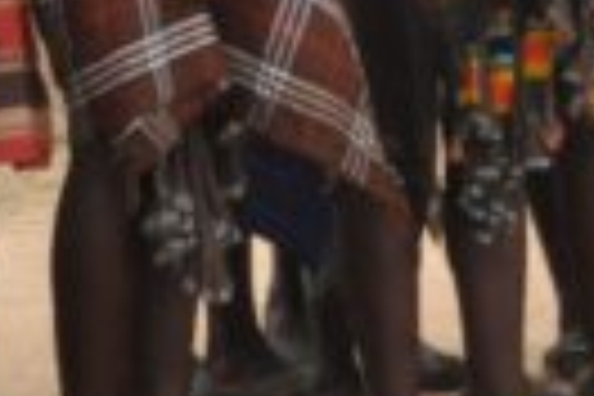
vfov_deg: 5.2
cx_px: 441
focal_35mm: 255
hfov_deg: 8.1
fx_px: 4207
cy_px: -497
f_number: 22
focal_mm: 28
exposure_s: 1/200
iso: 800
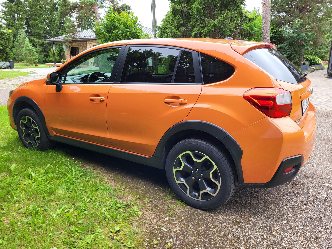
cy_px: 124
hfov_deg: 67.3
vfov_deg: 53.1
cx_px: 166
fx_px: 249
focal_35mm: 26
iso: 40
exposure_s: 1/251
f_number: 1.8
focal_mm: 5.4
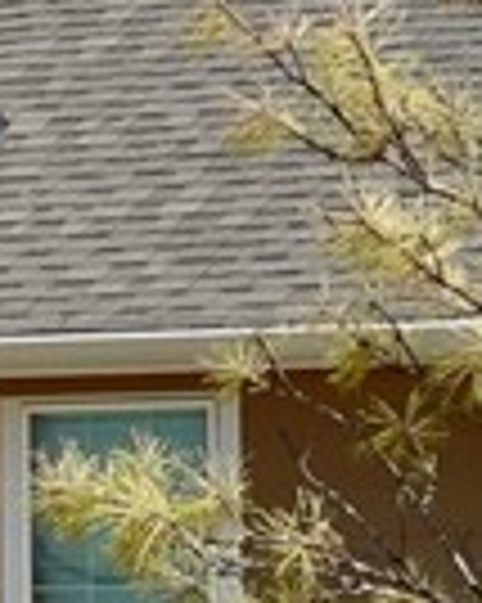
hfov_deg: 4.0
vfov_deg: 5.1
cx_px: -649
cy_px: 878
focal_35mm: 380
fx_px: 6784
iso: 100
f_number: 4
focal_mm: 18.21
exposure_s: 1/800
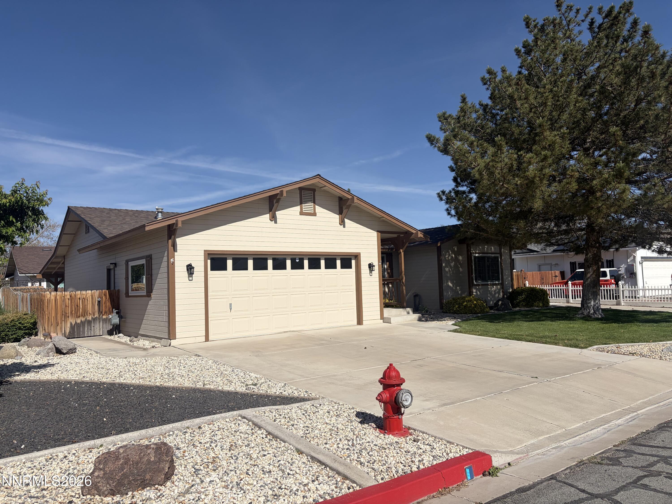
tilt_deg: +3.8
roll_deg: +2.6
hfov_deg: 67.3
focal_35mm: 26
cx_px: 336
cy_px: 252
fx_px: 505
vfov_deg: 53.1
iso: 50
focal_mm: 5.96
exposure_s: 1/6993
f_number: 1.6
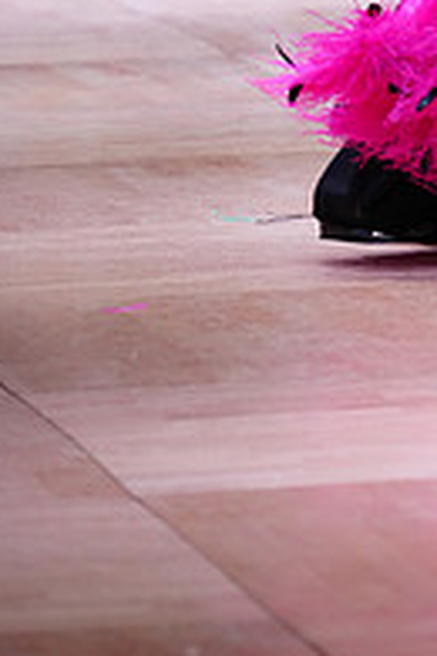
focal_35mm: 567
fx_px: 10323
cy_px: -229
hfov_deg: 2.4
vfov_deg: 3.6
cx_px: 603
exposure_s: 1/200
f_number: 3.5
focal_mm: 191
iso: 1600
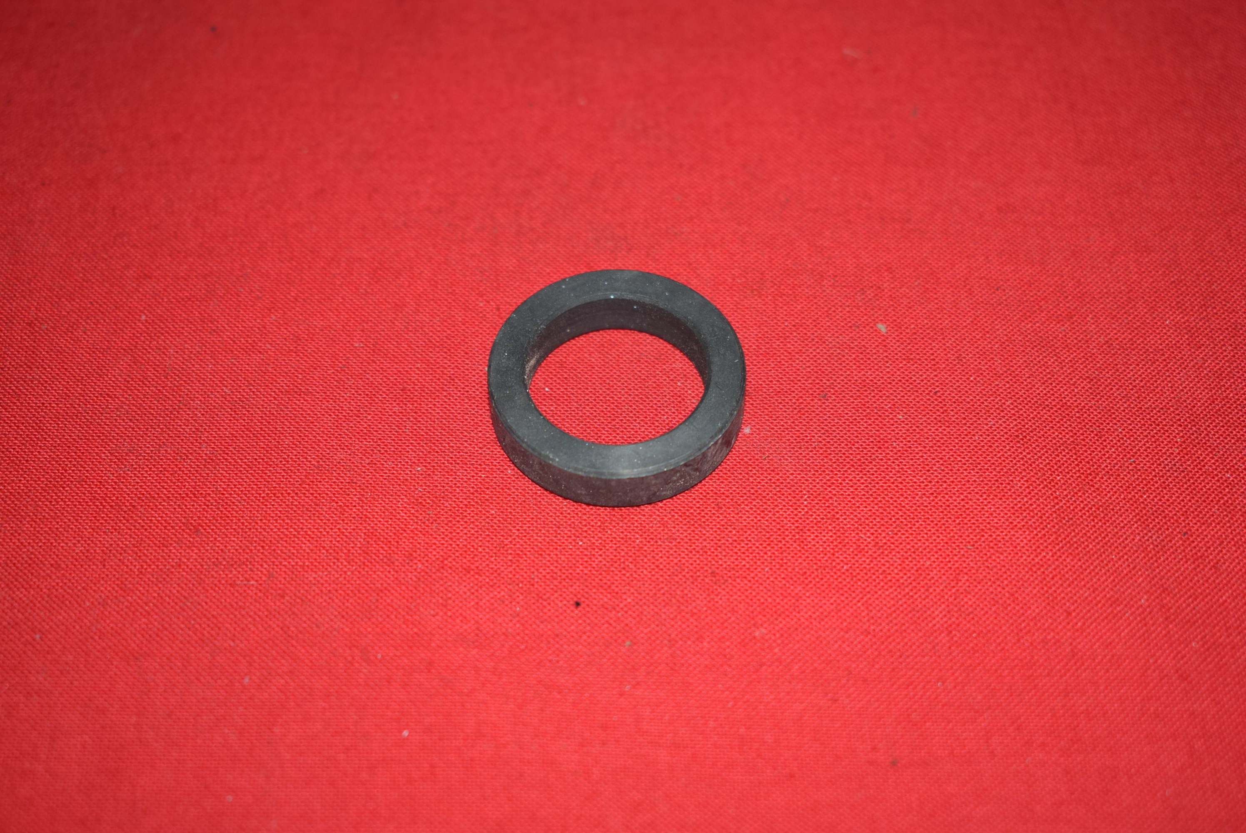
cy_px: 416
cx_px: 623
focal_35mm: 57
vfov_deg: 23.8
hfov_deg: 35.0
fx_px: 1974
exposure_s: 1/200
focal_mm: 38
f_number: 5
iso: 400
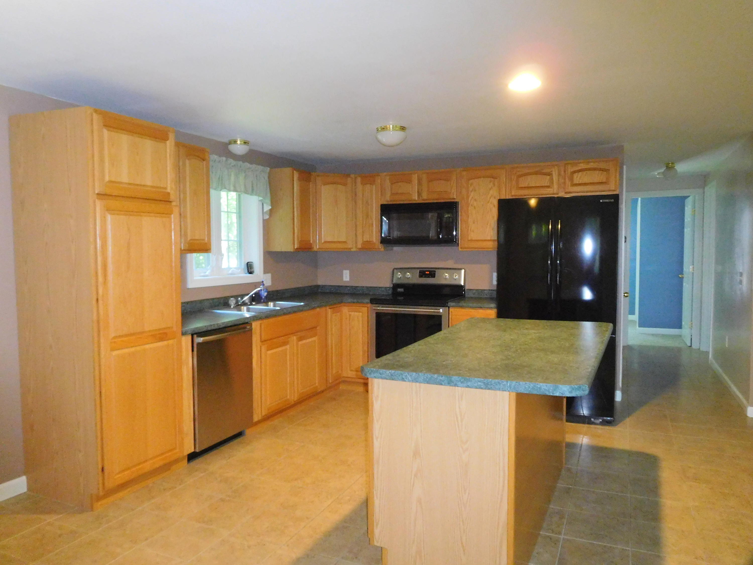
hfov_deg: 69.4
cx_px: 376
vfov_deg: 54.9
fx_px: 544
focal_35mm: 25
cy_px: 282
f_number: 3.4
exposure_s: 1/30
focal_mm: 4.5
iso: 900
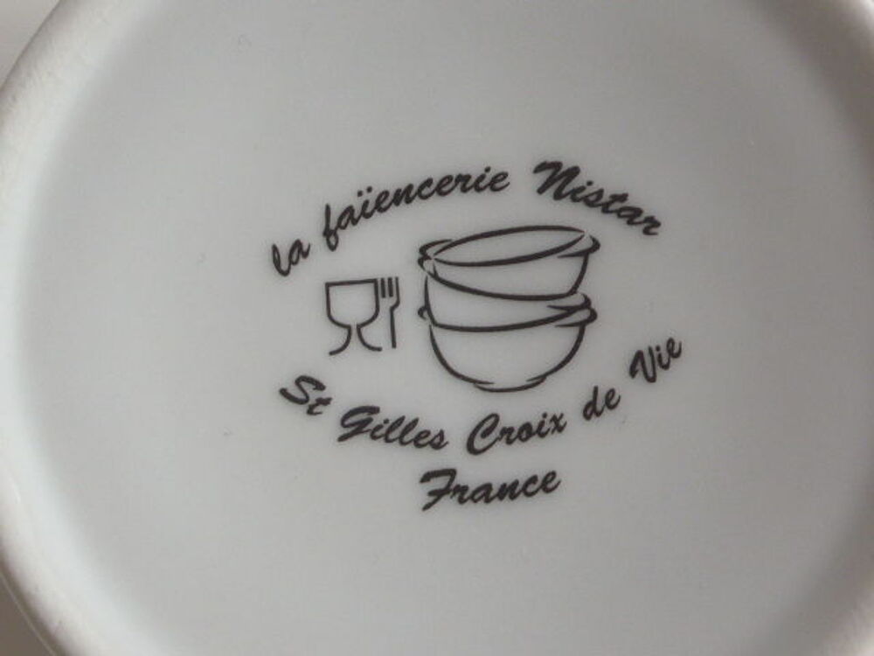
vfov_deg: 18.7
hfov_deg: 24.7
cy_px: 328
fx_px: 1995
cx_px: 437
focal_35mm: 79
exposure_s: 1/60
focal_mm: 13.3
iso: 200
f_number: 5
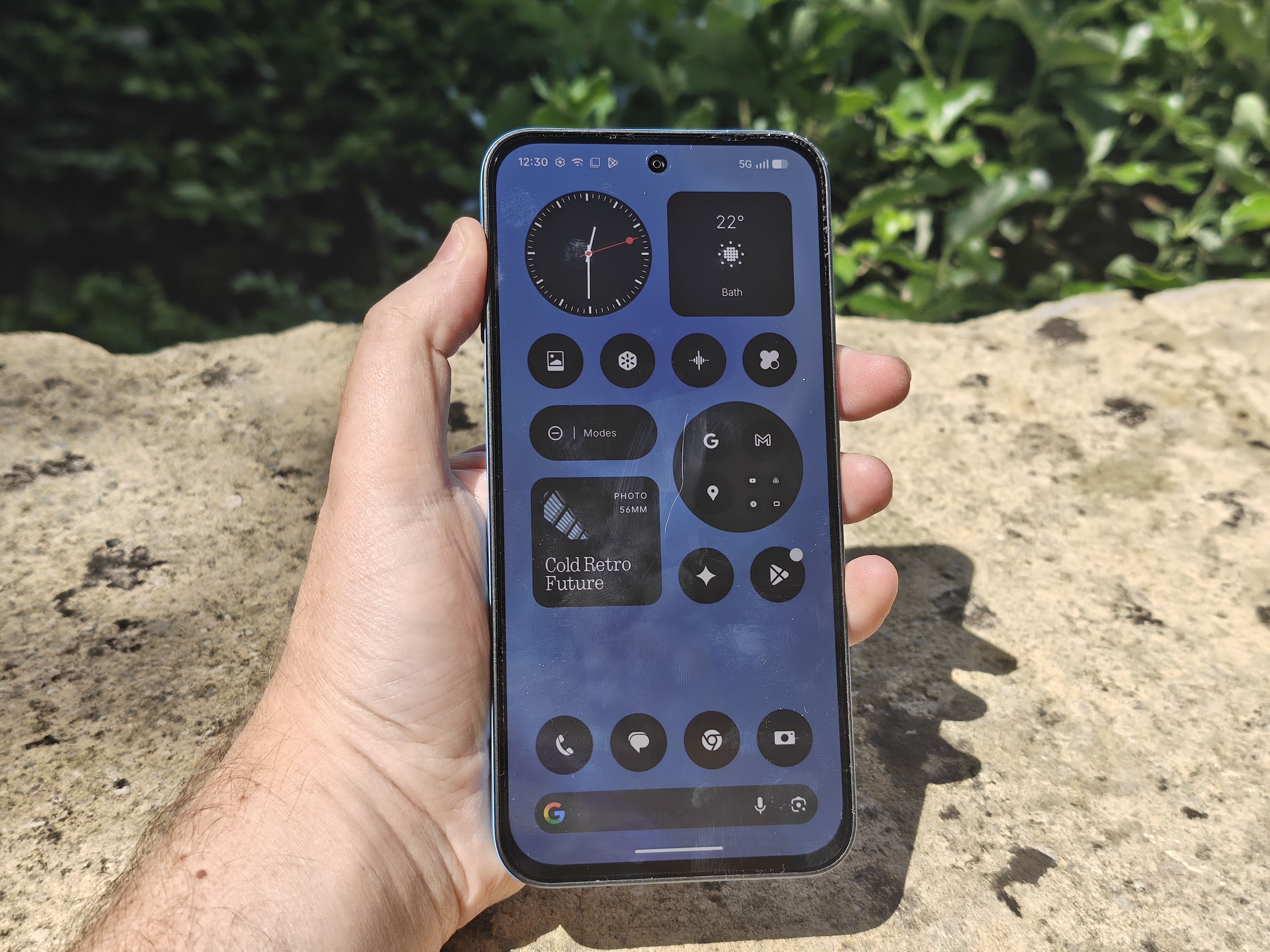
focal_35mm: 50
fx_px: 1834
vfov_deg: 29.1
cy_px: 476
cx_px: 635
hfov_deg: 38.2
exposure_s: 1/2240
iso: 62
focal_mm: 6.57
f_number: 1.68
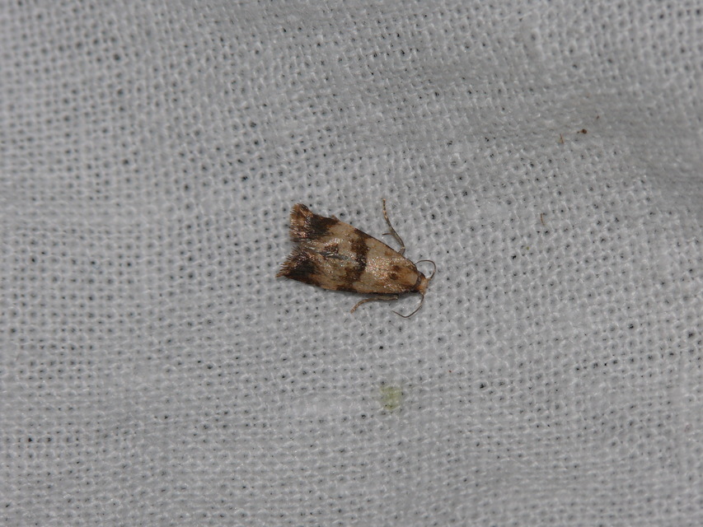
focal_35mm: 420
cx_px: 352
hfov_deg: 4.7
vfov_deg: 3.5
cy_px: 264
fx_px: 8531
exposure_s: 1/640
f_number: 11
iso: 100
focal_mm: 88.8
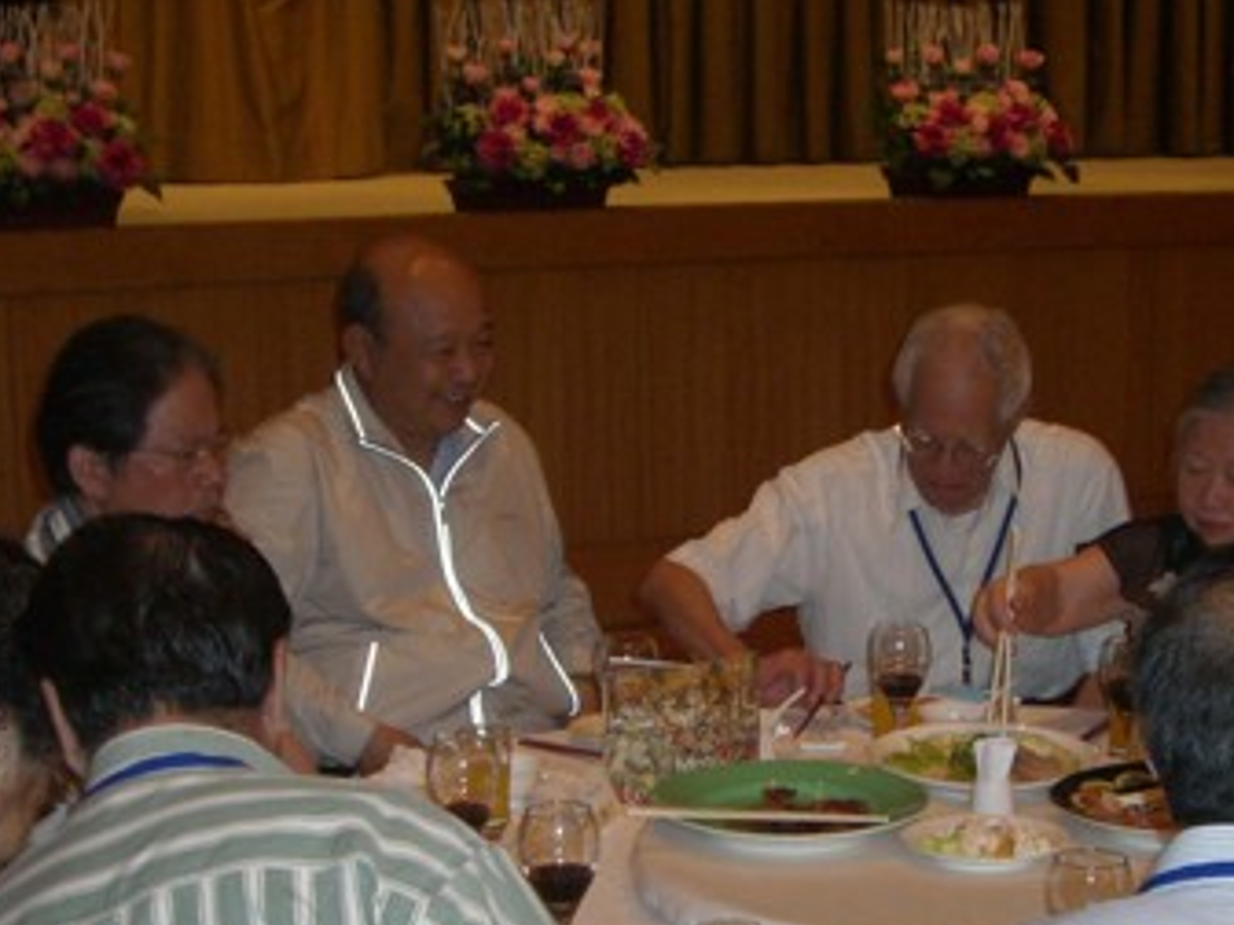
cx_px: 933
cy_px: 749
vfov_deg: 17.4
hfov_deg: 23.0
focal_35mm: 84
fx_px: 2994
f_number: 3
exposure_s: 1/60
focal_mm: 7.6
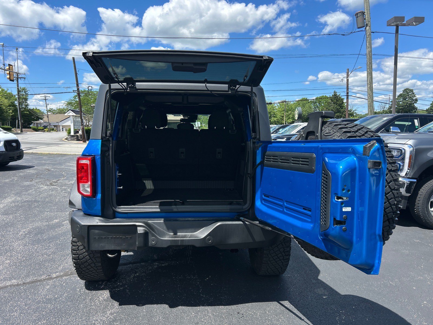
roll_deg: +1.4
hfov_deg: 67.3
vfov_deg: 53.1
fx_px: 325
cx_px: 216
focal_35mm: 26
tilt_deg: -4.9
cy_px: 162
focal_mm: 5.7
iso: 50
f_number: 1.5
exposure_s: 1/4274
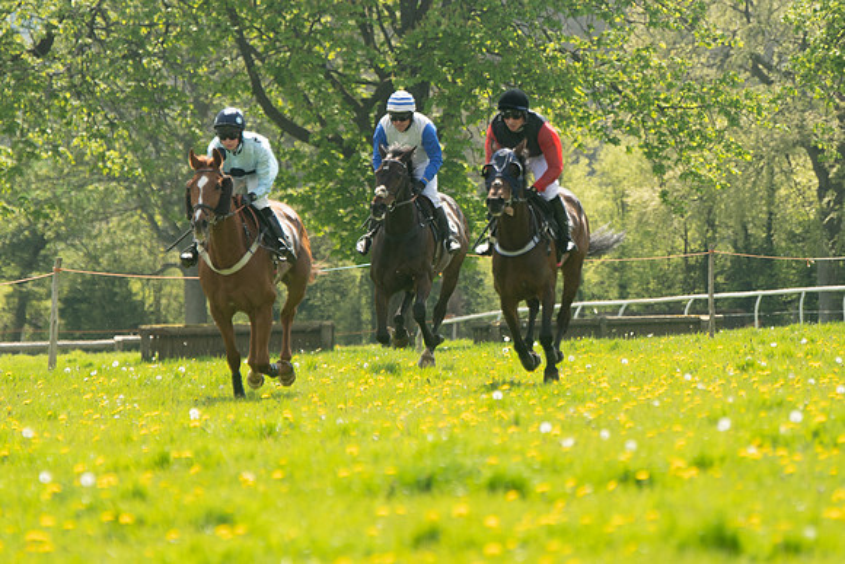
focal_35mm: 315
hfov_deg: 6.5
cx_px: 422
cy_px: 282
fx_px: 7395
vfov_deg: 4.4
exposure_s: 1/1600
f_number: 4
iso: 400
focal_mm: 210
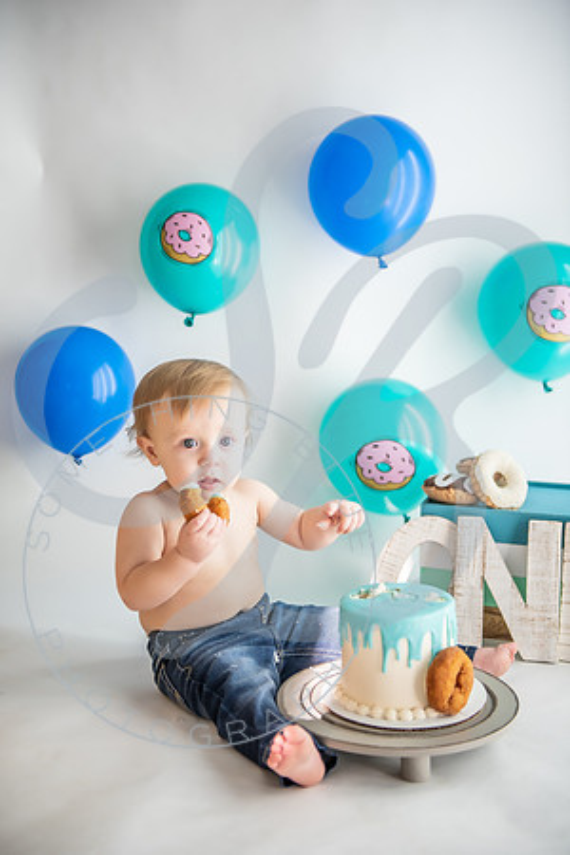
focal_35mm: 48
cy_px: 428
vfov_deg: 41.1
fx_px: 1140
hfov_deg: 28.1
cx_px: 285
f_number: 2.8
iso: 320
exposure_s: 1/200
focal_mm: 48
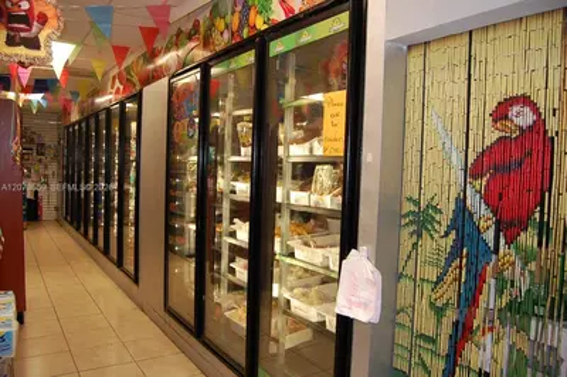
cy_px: 188
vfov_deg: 47.9
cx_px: 284
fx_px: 425
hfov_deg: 67.4
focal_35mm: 27
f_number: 3.5
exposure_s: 1/60
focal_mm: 18
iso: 400
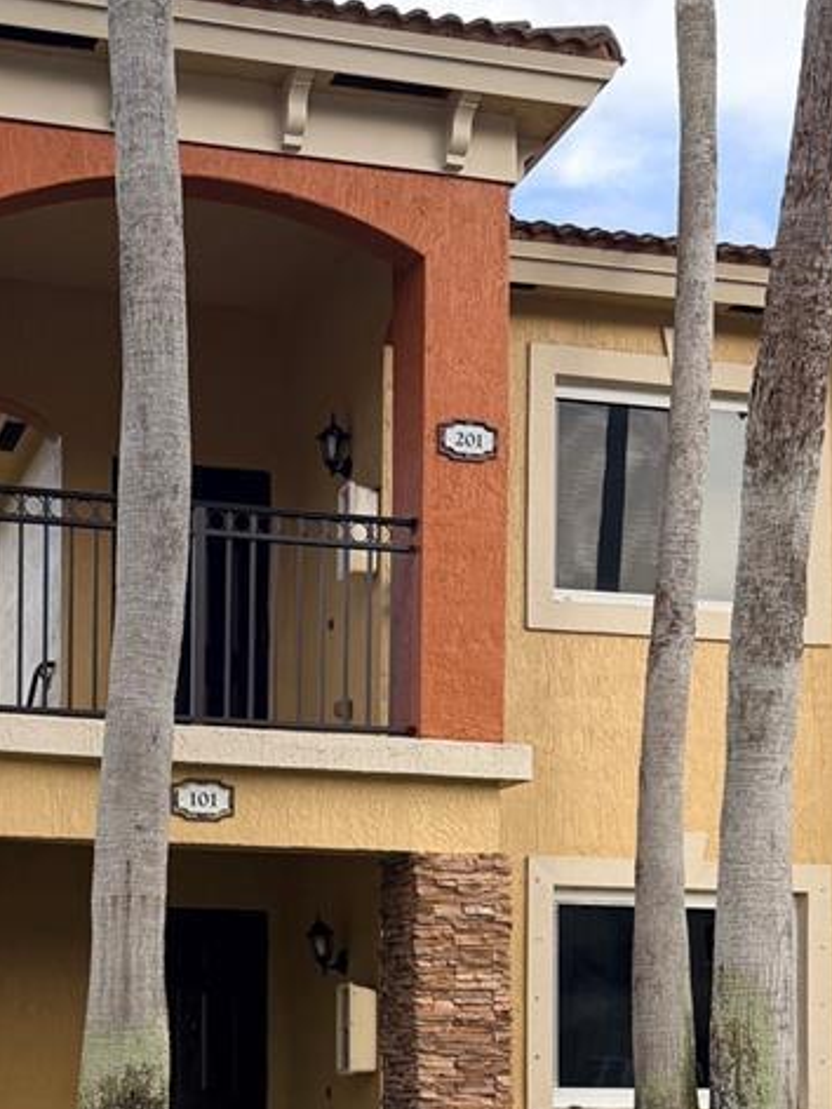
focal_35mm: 61
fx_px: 1955
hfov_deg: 23.7
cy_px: 1015
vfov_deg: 30.2
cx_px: 188
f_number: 1.78
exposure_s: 1/868
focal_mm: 6.76
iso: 100
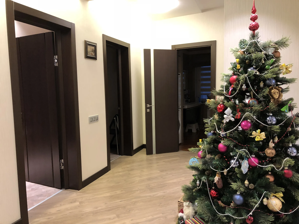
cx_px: 150
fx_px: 242
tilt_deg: -4.8
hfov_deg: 63.4
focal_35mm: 28
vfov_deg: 49.7
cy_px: 112
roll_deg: +0.7
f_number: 1.8
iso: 100
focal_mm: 4
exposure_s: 1/17
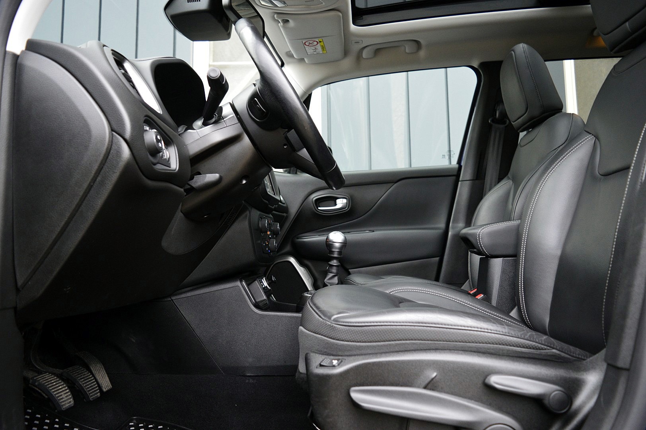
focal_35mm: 27
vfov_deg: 47.9
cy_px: 215
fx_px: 484
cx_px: 323
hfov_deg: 67.4
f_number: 3.5
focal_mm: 18
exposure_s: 1/40
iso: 800
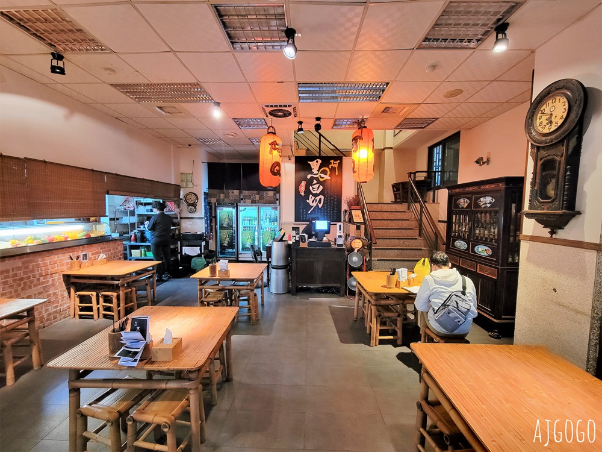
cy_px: 226
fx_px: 226
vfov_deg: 89.9
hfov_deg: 106.2
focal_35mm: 13
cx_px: 301
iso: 500
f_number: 2.2
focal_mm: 2.2
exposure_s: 1/29
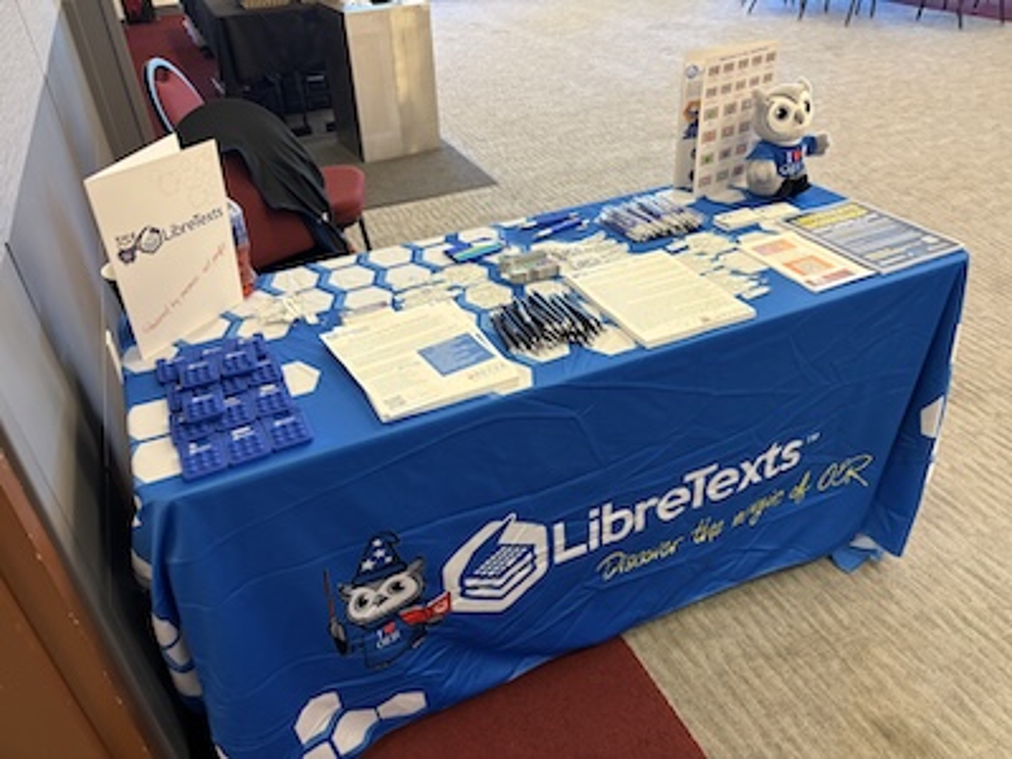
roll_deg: +4.1
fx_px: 760
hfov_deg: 67.3
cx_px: 506
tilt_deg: -34.4
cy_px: 380
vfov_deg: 53.1
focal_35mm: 26
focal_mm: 5.96
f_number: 1.6
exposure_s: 1/60
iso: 250
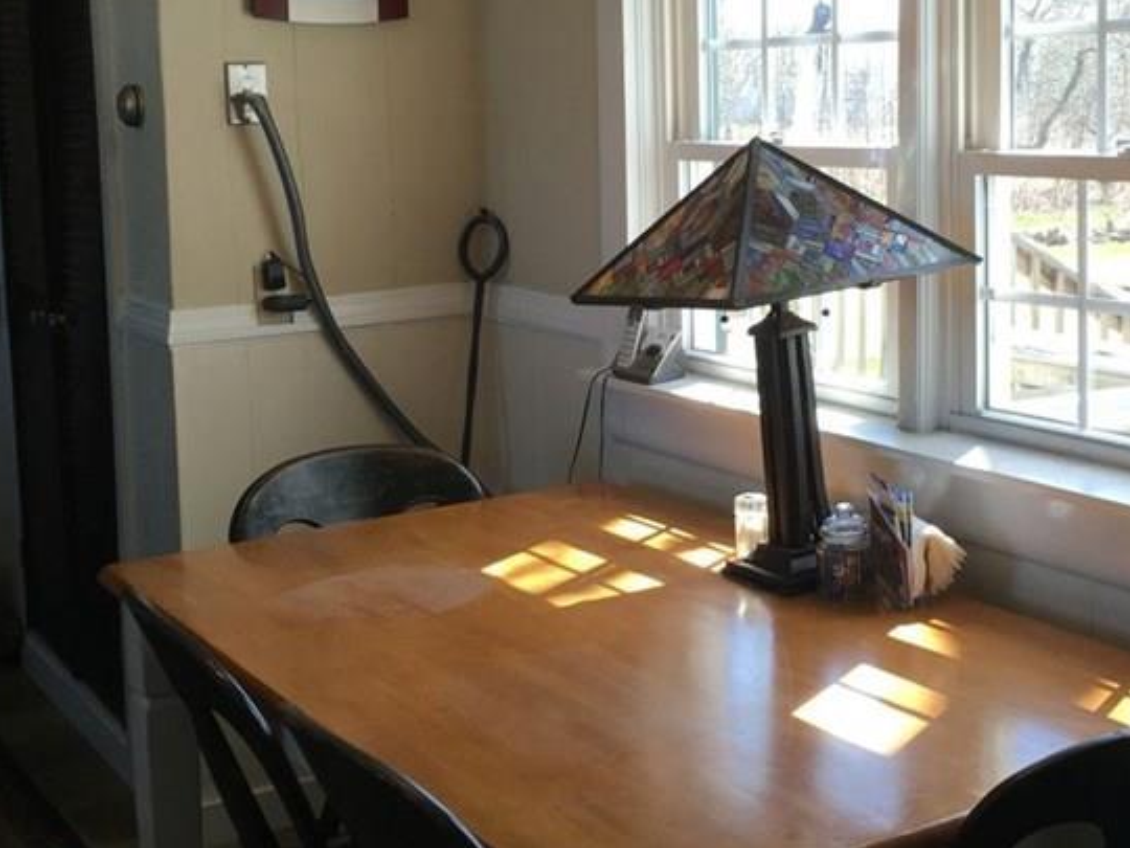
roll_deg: +0.6
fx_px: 1795
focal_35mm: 55
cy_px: 316
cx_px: 716
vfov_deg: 26.5
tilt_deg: -6.9
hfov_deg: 34.7
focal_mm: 4.15
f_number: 2.2
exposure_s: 1/120
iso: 32
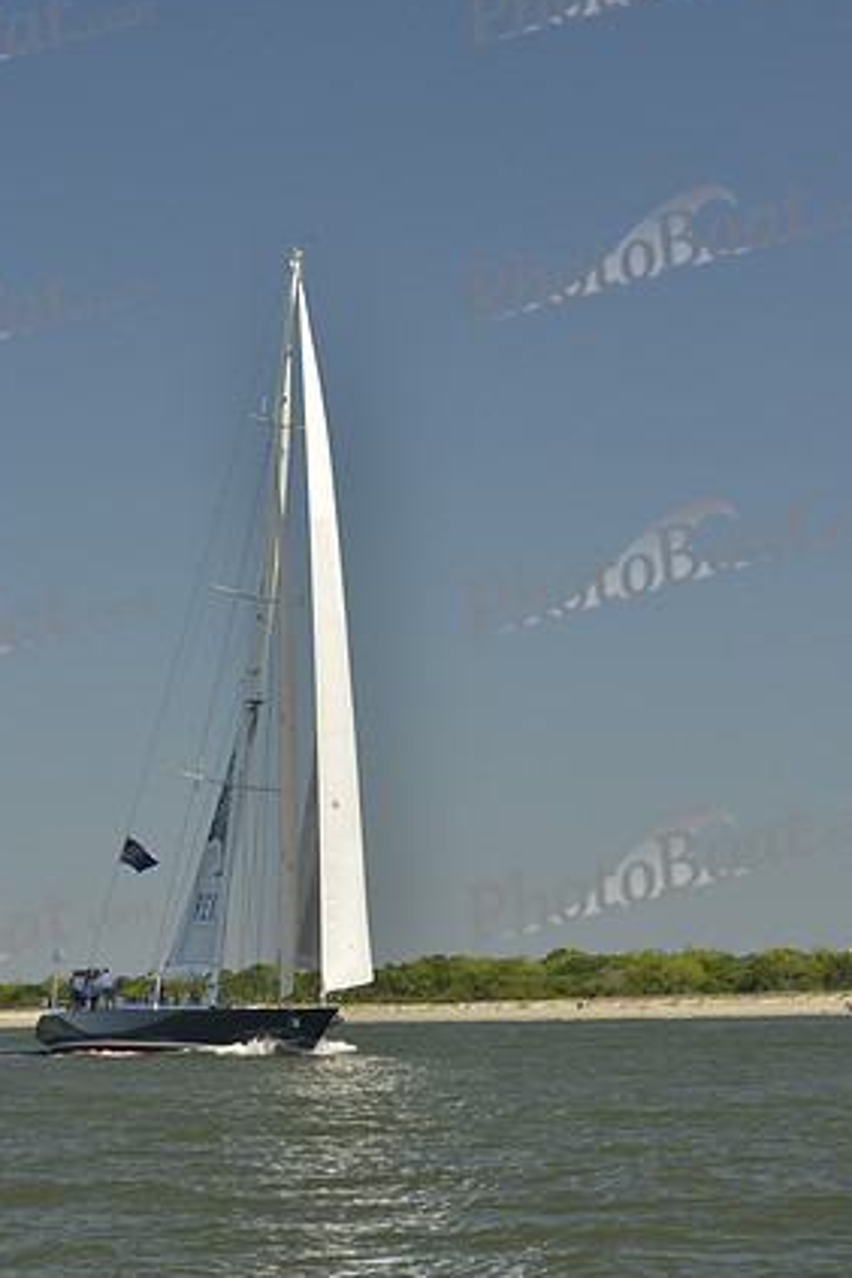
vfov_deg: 21.2
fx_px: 3408
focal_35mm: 96
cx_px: 310
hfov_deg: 14.2
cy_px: 447
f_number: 7.1
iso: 280
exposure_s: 1/800
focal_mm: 70
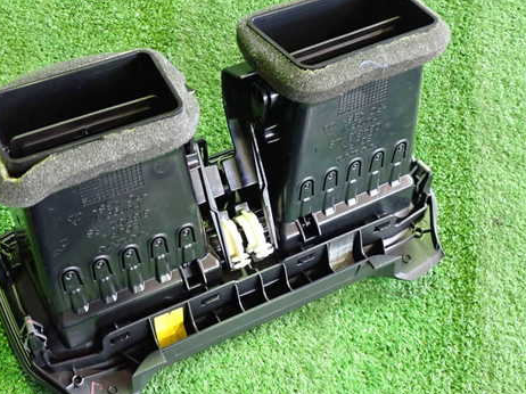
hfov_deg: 47.5
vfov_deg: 36.8
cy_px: 199
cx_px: 204
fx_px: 592
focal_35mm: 39
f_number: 2.3
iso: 800
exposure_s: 1/30
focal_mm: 5.4
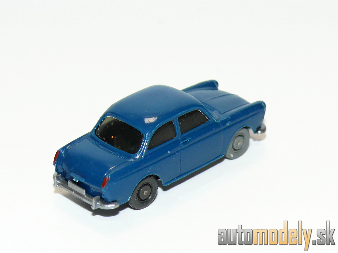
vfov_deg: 11.0
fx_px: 1318
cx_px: 169
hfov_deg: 14.6
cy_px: 126
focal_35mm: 135
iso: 100
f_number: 4
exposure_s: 1/30
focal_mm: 16.1
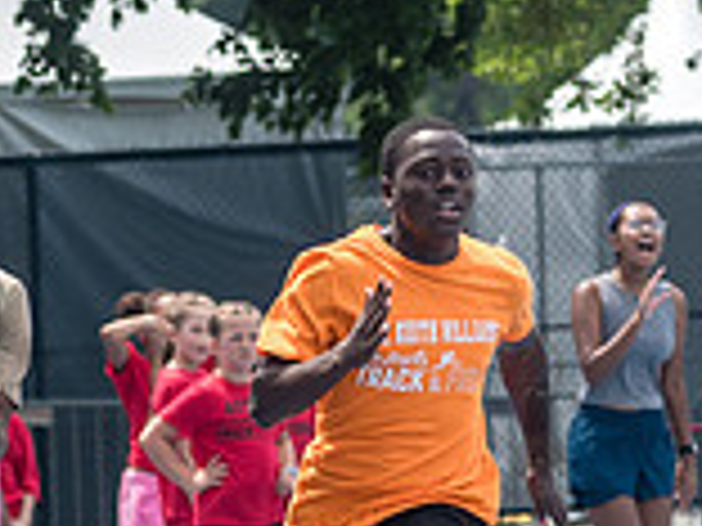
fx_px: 14946
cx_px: 283
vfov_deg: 2.0
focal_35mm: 737
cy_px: 572
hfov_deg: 2.7
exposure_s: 1/800
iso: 160
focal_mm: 135
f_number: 5
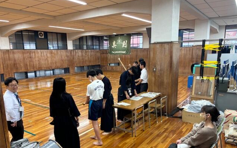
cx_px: 119
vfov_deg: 44.4
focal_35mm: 28
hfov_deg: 66.5
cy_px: 86
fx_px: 181
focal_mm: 6
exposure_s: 1/60
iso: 125
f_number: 1.6
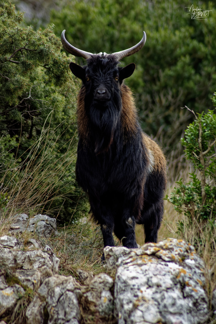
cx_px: 108
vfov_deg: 7.6
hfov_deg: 5.1
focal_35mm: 270
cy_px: 162
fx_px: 2429
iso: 1600
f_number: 4.5
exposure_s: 1/1000
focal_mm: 180
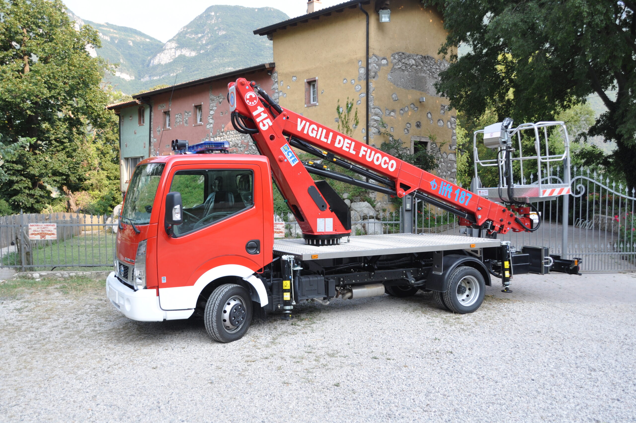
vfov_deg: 39.9
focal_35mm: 33
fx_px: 582
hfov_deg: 57.3
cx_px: 318
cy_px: 212
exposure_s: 1/200
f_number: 6.3
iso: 200
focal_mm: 22
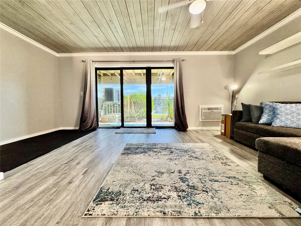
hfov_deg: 102.1
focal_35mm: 14
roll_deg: +1.1
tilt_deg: -4.6
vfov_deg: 85.7
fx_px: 122
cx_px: 150
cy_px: 113
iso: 160
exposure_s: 1/60
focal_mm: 2.22
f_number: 2.2
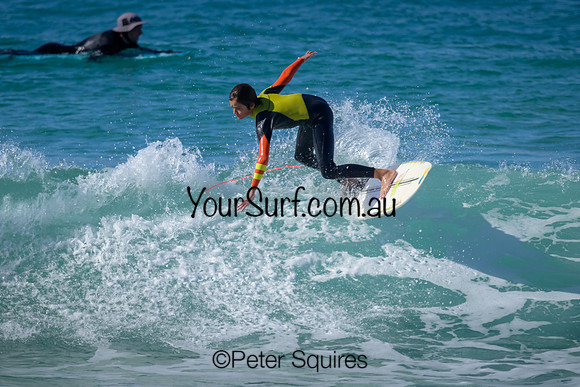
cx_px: 254
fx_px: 17704
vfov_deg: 1.3
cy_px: 191
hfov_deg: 1.9
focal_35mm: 1099
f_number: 6.3
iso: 360
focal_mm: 800
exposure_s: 1/2000
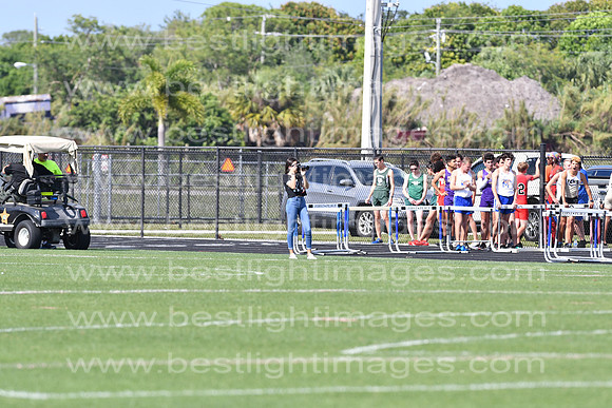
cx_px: 306
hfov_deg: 4.6
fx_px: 7651
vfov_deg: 3.1
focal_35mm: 450
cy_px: 204
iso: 400
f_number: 5.6
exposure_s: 1/1600
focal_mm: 300
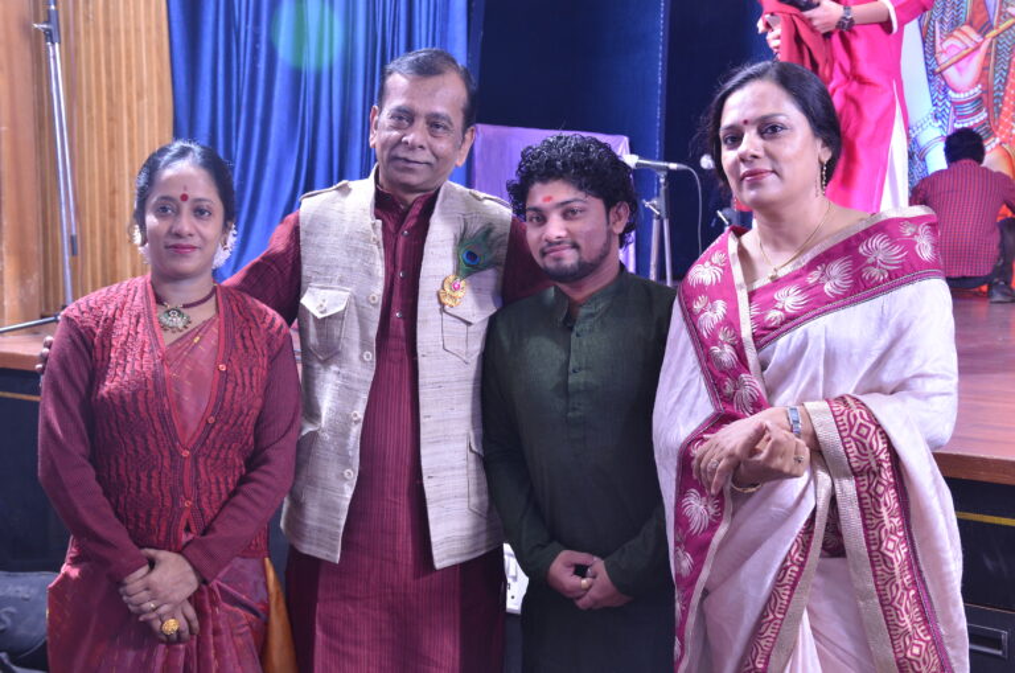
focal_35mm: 52
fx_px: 1477
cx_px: 508
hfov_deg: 37.9
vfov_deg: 25.7
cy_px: 336
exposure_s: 1/100
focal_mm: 35
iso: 400
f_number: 7.1
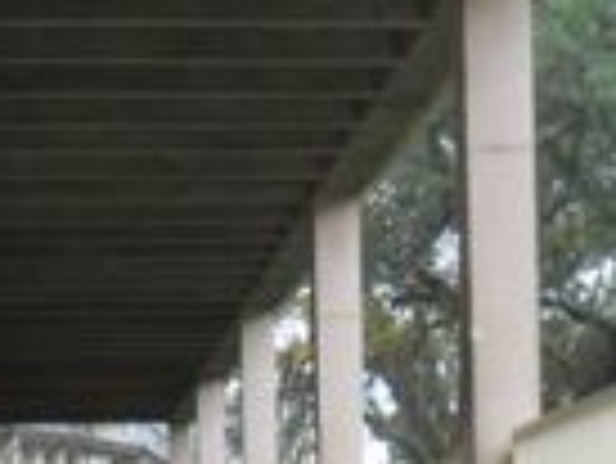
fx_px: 2102
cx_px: 171
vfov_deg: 12.1
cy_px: 653
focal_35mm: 118
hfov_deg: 16.6
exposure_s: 1/125
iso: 100
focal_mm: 4.9
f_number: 3.5
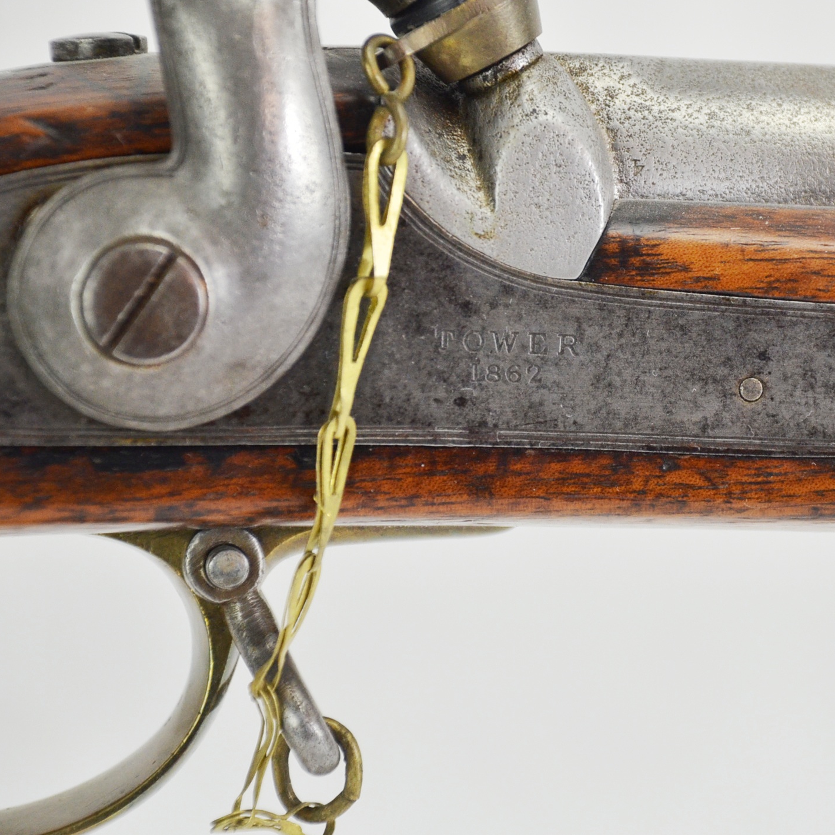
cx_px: 637
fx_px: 7232
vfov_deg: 6.6
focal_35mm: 265
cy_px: 369
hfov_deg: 6.6
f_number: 5.6
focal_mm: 120
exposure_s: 1/200
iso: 800
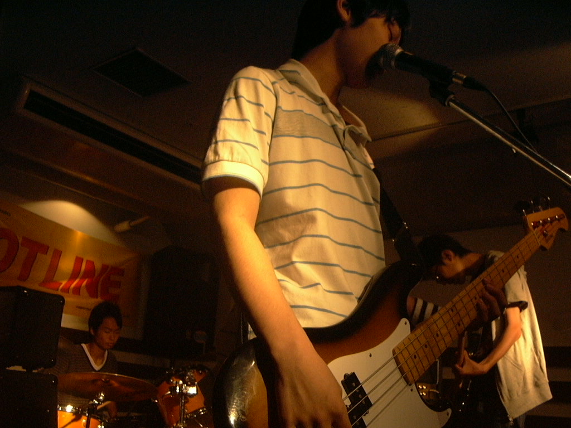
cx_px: 286
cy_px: 214
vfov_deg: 40.7
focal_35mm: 35
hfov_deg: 52.6
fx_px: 577
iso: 200
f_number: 2.8
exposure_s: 1/32.3
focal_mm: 5.4
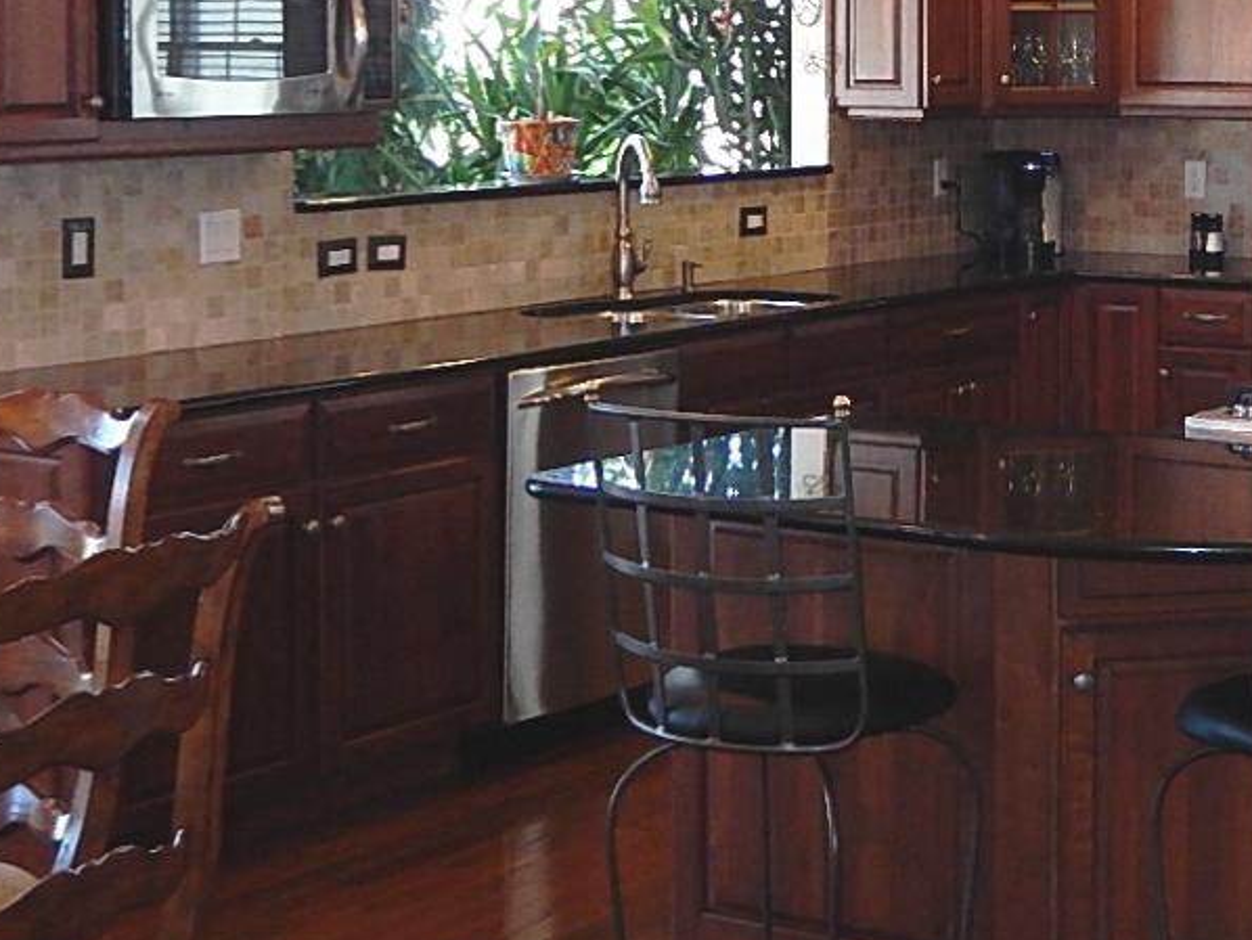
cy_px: 153
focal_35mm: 77
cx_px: 1074
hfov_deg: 24.7
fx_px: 2786
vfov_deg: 18.9
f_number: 3.8
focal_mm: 5.7
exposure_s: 1/30
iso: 220
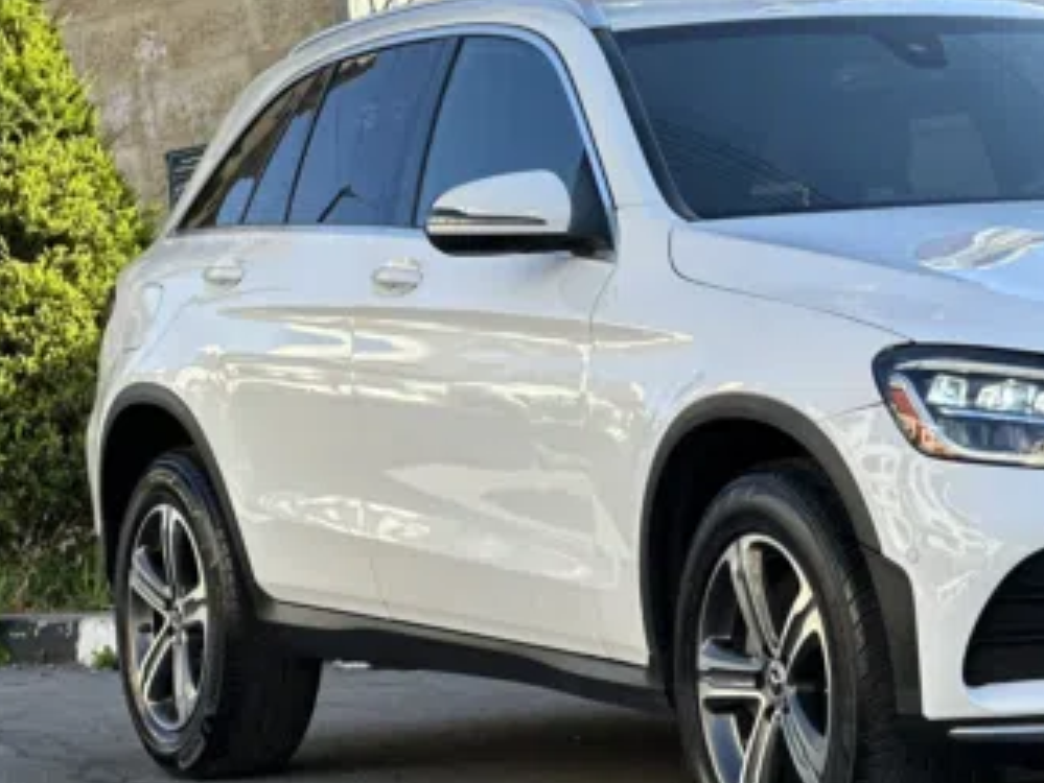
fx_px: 4465
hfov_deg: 13.2
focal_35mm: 148
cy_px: 294
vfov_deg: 10.0
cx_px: 919
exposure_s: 1/281
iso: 25
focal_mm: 9
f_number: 2.8
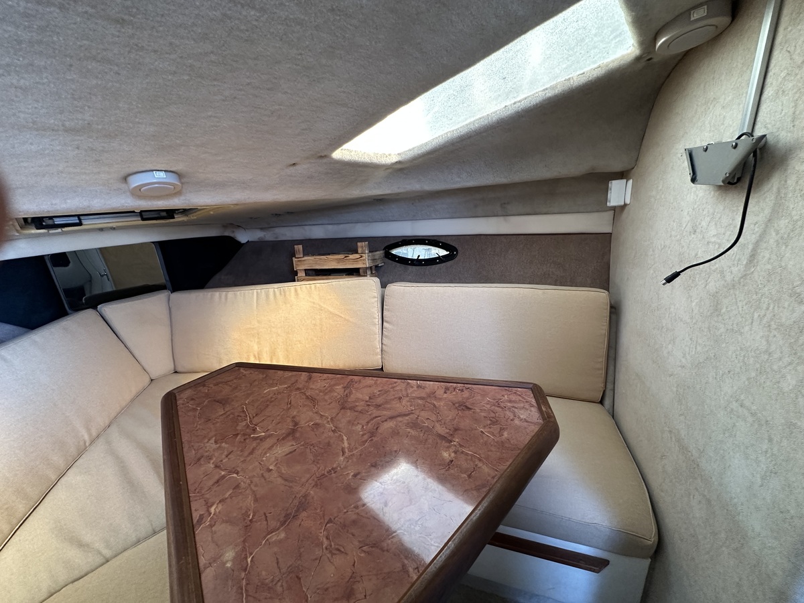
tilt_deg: -16.4
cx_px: 402
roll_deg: +4.7
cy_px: 302
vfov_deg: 85.7
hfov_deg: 102.1
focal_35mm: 14
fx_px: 325
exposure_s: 1/78
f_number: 2.2
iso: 320
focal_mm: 2.22
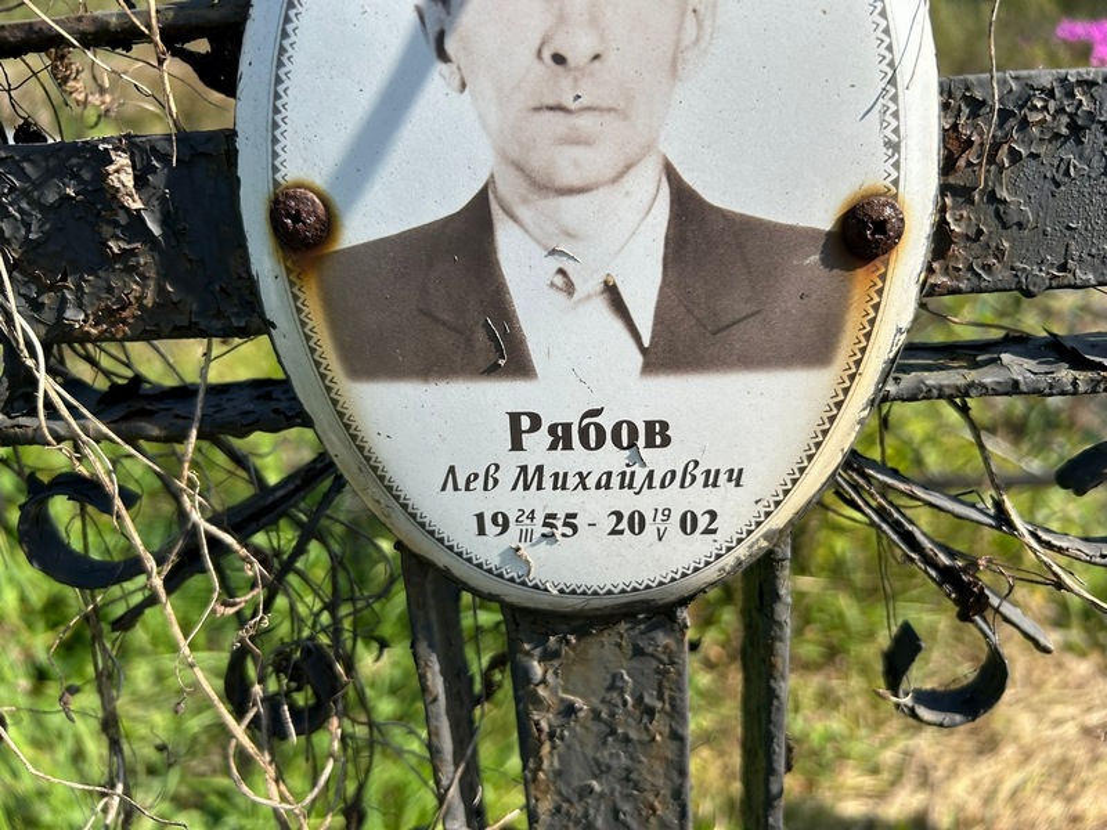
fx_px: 831
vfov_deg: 53.1
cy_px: 415
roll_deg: +1.3
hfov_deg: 67.3
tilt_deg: -21.0
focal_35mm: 26
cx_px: 554
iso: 50
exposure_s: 1/2841
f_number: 1.5
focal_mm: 5.7
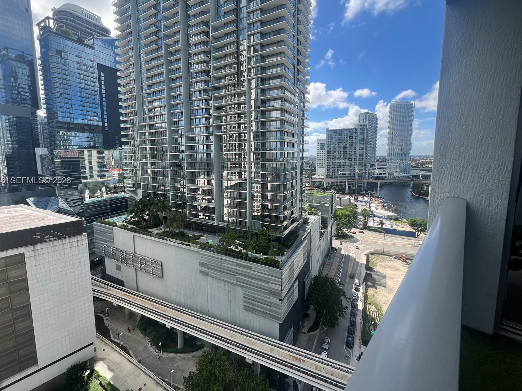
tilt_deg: -6.0
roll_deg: +1.2
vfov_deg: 85.5
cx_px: 243
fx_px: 211
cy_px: 181
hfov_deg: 101.9
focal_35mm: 14
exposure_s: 1/803
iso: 32
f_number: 1.8
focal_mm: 1.57
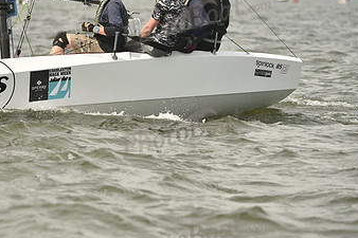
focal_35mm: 498
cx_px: 68
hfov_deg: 4.1
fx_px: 4950
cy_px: 89
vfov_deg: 2.8
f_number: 5.6
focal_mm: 290
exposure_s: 1/1600
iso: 320
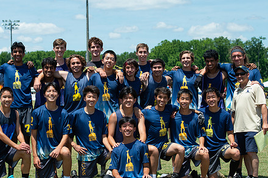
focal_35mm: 96
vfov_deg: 14.2
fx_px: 714
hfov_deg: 21.2
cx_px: 114
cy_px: 98
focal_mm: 70
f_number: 5.6
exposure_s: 1/640
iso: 200
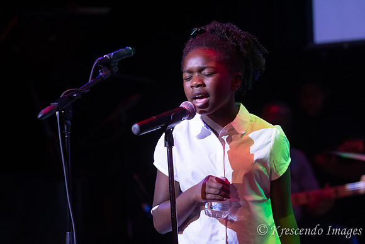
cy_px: 122
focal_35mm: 142
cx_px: 182
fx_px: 1445
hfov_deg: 14.4
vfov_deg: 9.6
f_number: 2.8
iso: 3200
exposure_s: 1/200
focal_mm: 95
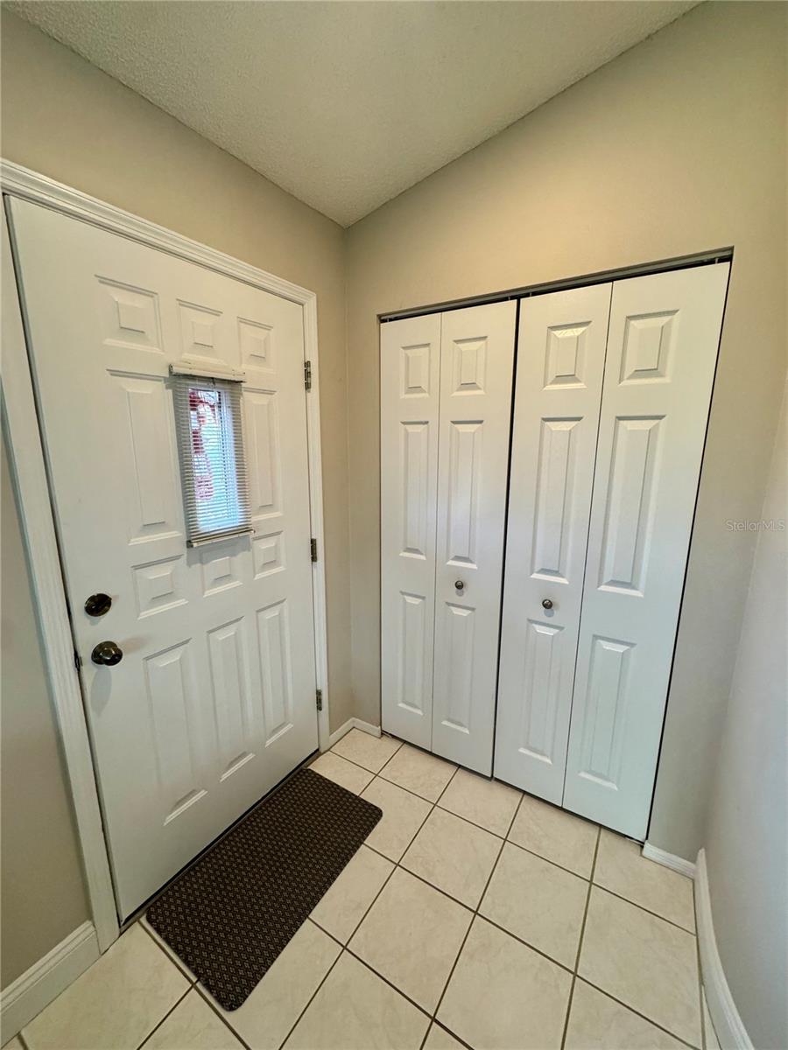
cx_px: 394
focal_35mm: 14
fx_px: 425
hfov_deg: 85.7
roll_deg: +0.0
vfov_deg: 102.1
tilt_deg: -11.4
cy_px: 525
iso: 320
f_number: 2.2
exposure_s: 1/120
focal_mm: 2.22
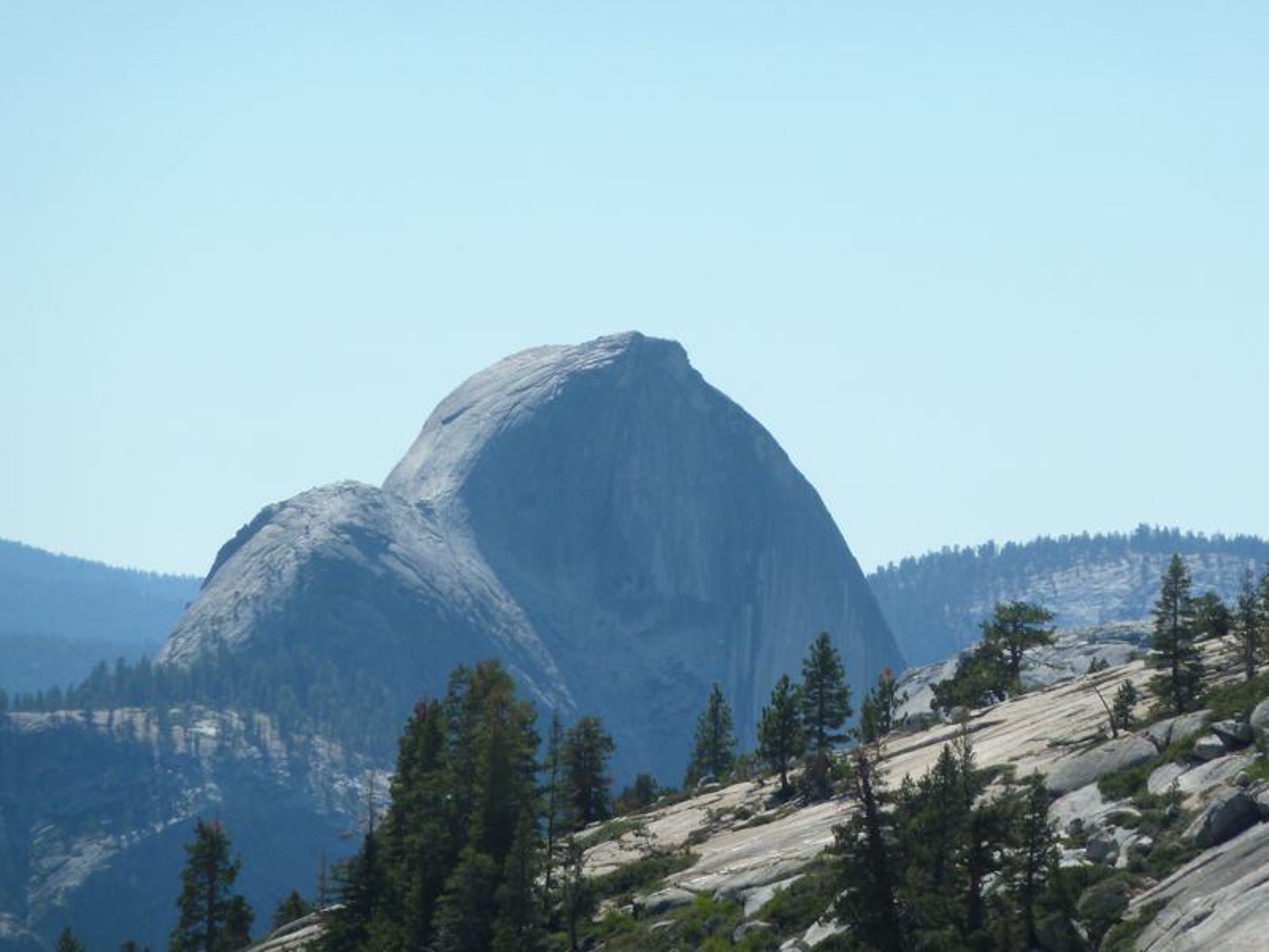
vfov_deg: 5.0
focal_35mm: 300
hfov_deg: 6.6
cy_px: 476
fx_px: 10998
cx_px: 634
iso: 200
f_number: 5.6
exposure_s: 1/1000
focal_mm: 49.2
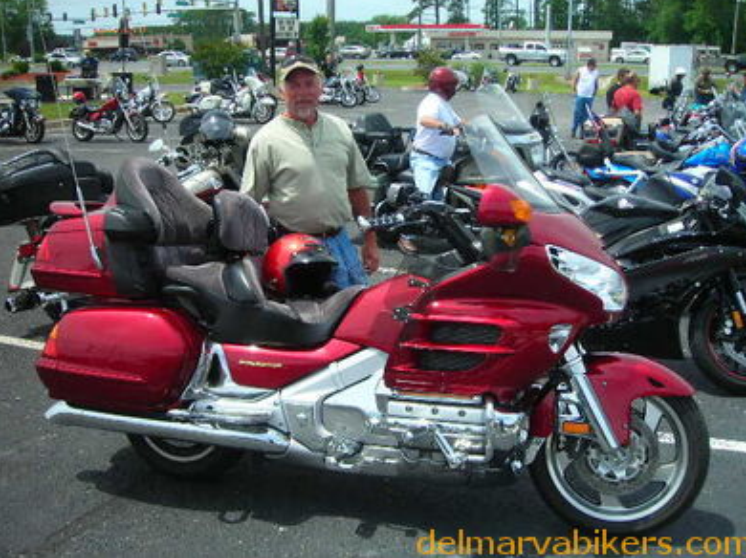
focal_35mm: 39
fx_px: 840
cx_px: 377
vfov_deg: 36.8
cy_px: 273
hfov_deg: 47.9
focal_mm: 6.3
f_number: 3.2
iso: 50
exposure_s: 1/504
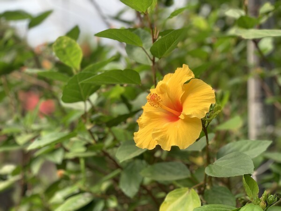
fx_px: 422
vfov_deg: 28.0
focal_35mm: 52
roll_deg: -1.0
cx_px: 140
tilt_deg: +3.4
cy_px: 106
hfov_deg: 36.8
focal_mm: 6
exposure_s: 1/122
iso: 16
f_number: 2.4
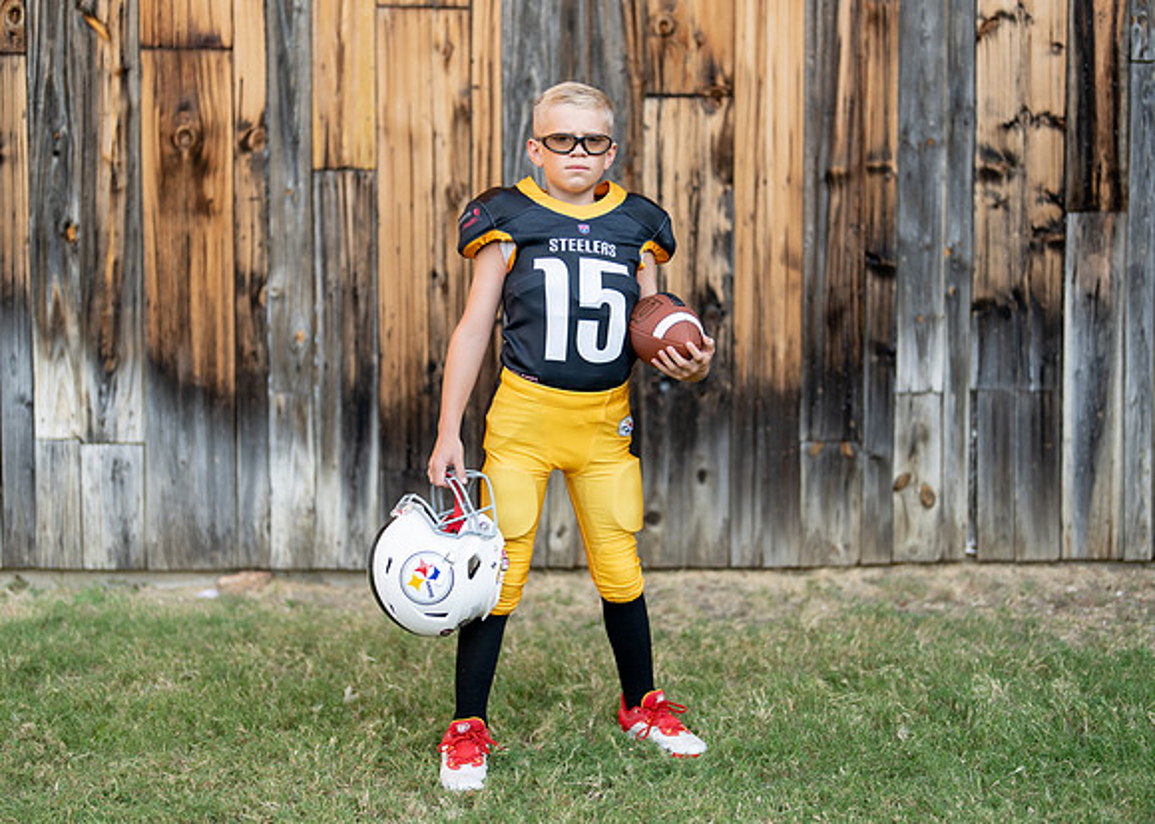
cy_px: 401
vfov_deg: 24.9
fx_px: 1869
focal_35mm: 57
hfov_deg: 34.3
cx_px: 594
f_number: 1.2
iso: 100
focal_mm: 50
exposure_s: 1/2000
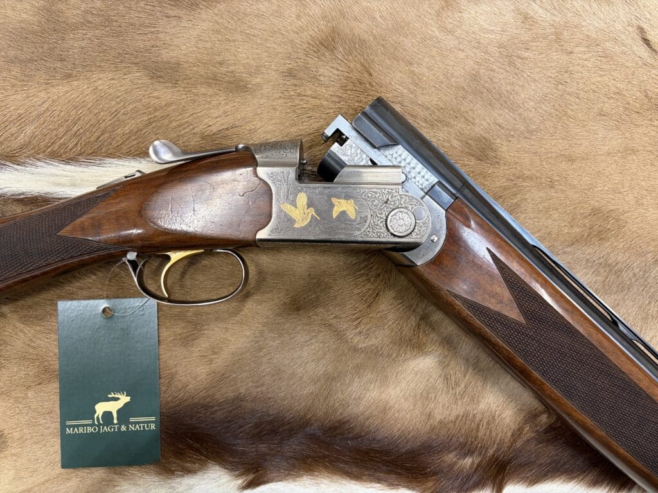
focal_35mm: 26
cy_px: 246
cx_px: 329
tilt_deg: -86.4
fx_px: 494
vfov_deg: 53.1
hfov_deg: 67.3
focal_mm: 5.96
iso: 160
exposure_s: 1/50
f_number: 1.6
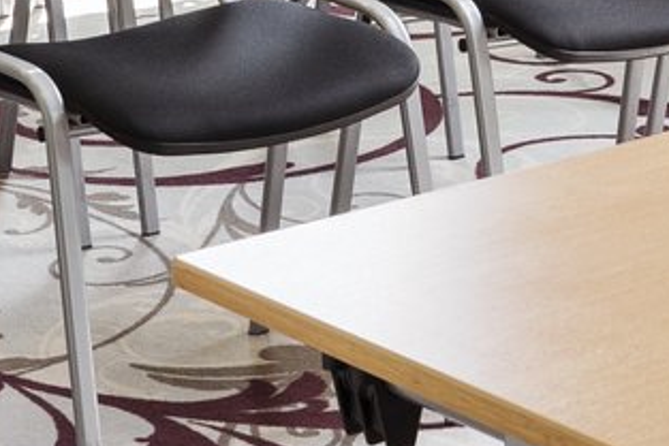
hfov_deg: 13.1
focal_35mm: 157
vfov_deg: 8.0
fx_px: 2919
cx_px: 286
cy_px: -652
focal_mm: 24
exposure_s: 1/13
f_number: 8
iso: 100
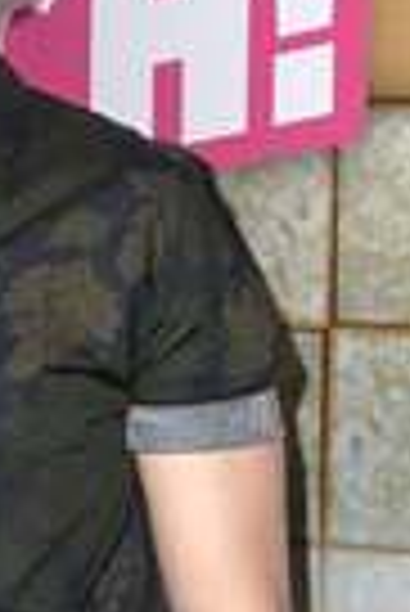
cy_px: 508
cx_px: -108
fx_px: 2402
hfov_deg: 9.6
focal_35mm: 141
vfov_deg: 14.4
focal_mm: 48
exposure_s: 1/200
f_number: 5.6
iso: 500
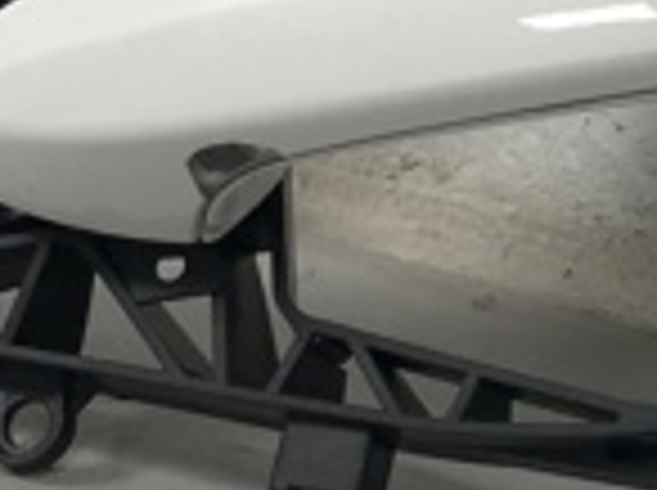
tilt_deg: -24.1
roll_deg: -12.8
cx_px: 724
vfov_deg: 12.0
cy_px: 171
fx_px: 2331
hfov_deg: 15.6
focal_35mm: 123
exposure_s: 1/25
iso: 32
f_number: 1.8
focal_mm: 4
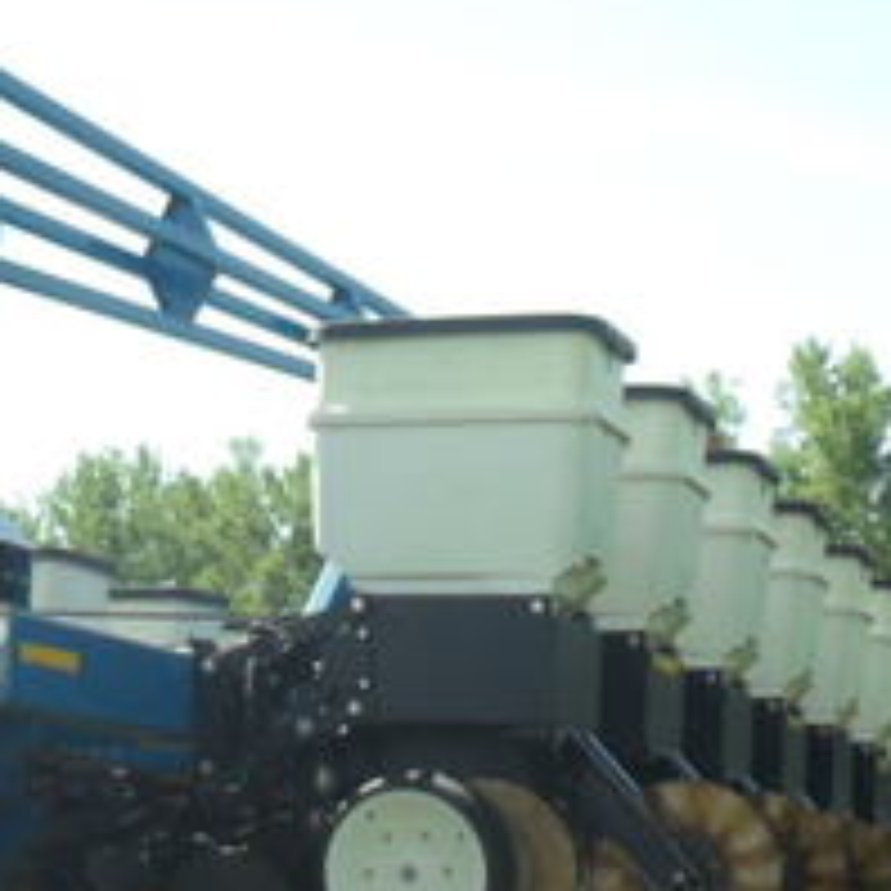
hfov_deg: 20.3
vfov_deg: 19.8
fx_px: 2475
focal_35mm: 85
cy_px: 886
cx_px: 284
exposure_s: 1/60
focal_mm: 6.2
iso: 100
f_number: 8.9
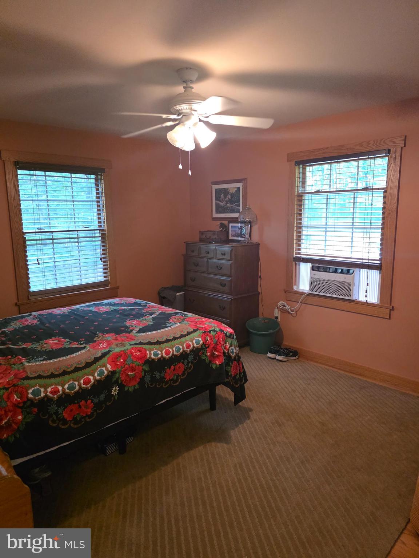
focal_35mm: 23
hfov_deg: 58.9
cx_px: 210
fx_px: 371
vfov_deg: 73.9
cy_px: 279
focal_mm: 6.3
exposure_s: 1/120
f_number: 1.7
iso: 1250
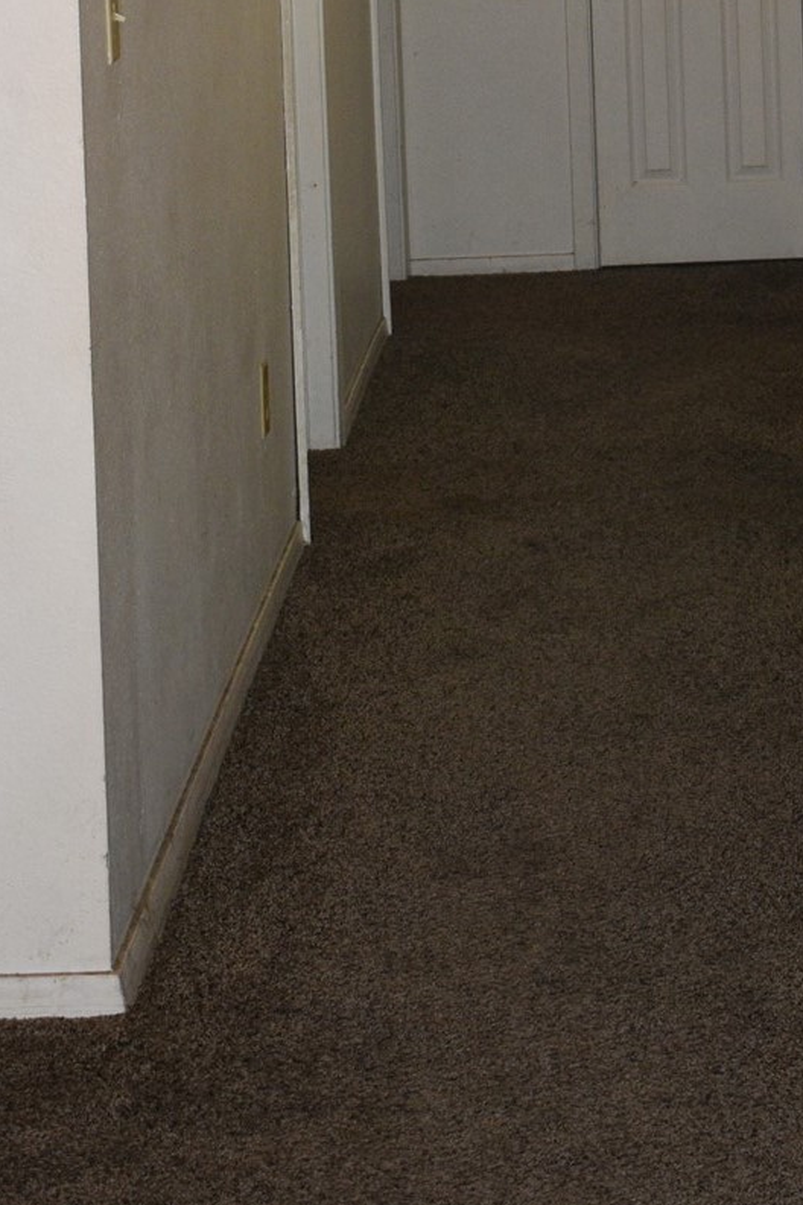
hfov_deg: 12.7
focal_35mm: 108
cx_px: 539
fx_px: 3613
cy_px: -120
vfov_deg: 18.2
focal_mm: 28
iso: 800
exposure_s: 1/80
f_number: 4.5
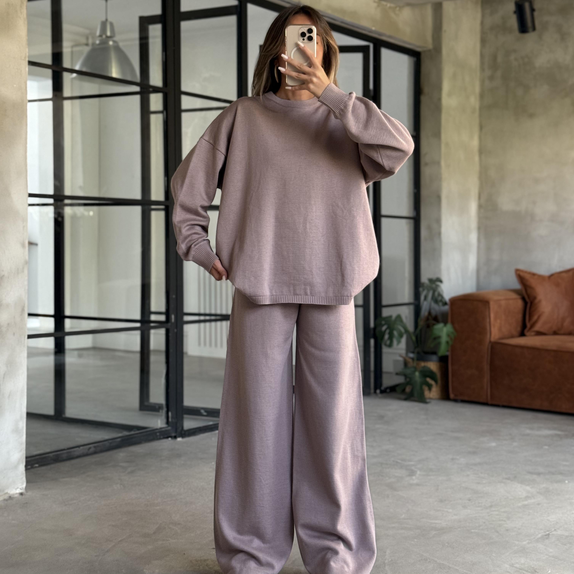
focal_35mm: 57
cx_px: 288
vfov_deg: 30.0
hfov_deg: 30.0
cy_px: 236
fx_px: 1069
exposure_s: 1/60
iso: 250
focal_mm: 6.76
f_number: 1.78
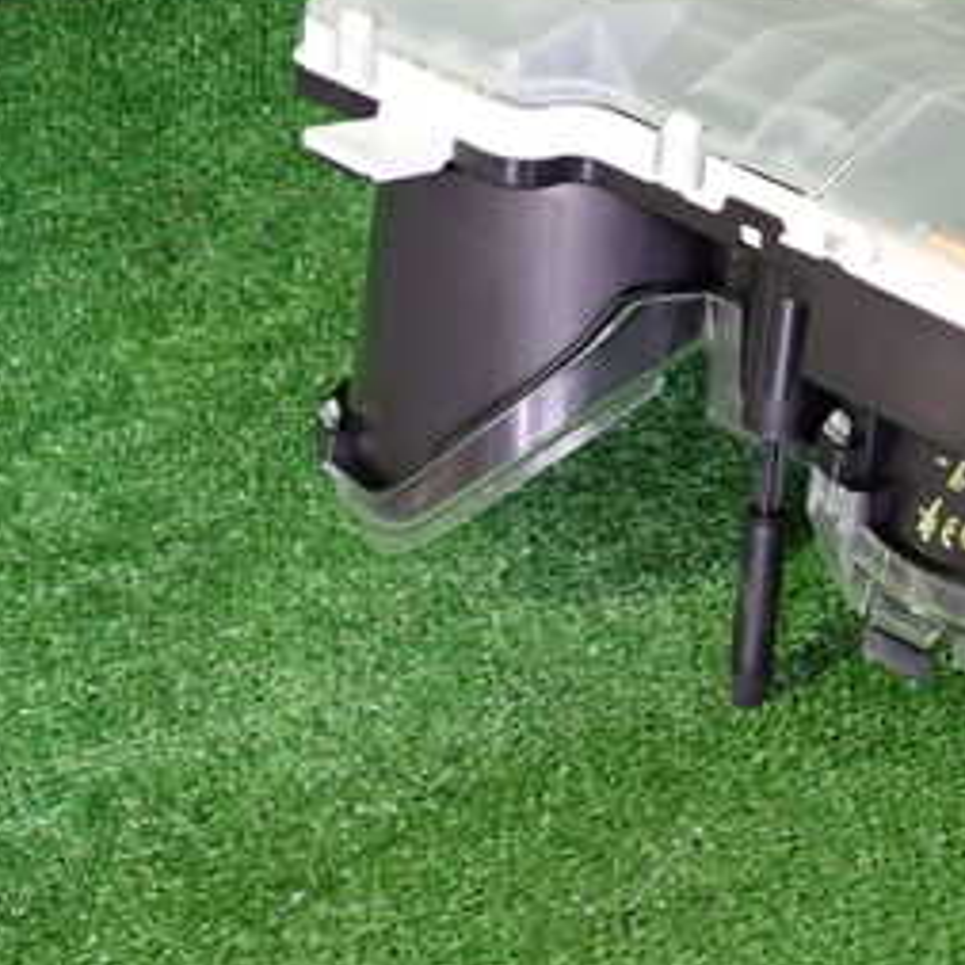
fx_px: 1987
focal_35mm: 63
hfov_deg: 25.0
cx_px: 1114
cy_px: 496
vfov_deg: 27.3
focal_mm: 5.4
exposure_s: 1/30
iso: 500
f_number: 2.3
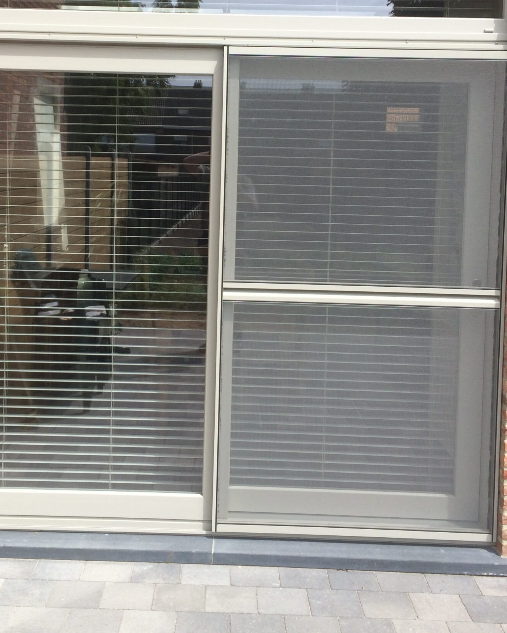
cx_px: 217
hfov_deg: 34.1
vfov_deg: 41.4
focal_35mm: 44
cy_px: 203
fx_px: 825
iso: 32
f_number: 2.2
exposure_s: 1/1580
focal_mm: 4.15
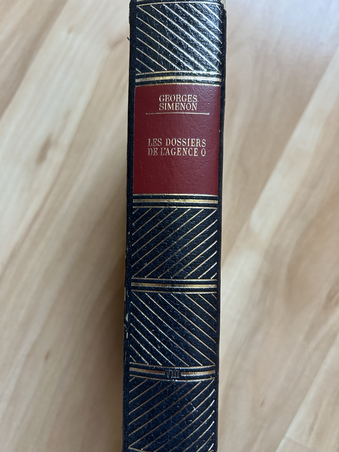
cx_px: 170
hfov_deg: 53.1
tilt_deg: -87.4
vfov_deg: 67.3
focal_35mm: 26
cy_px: 226
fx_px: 340
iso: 200
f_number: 1.5
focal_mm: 5.7
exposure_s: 1/60
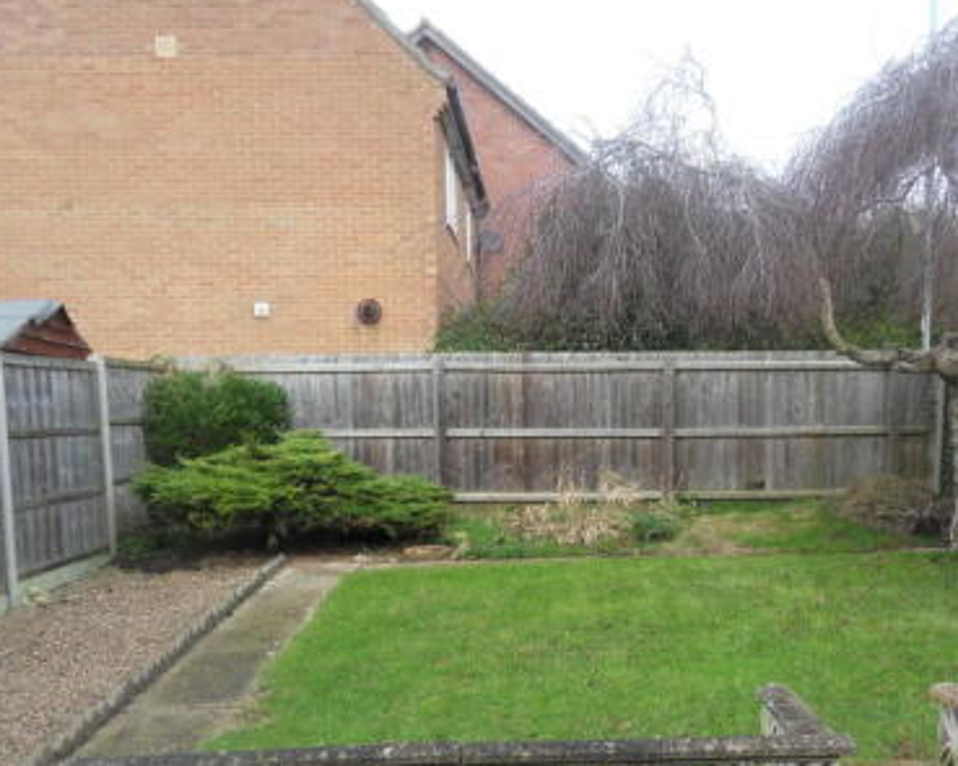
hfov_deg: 48.7
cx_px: 596
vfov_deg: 39.3
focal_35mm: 37
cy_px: 554
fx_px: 1049
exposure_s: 1/125
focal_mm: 4.2
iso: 80
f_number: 3.3
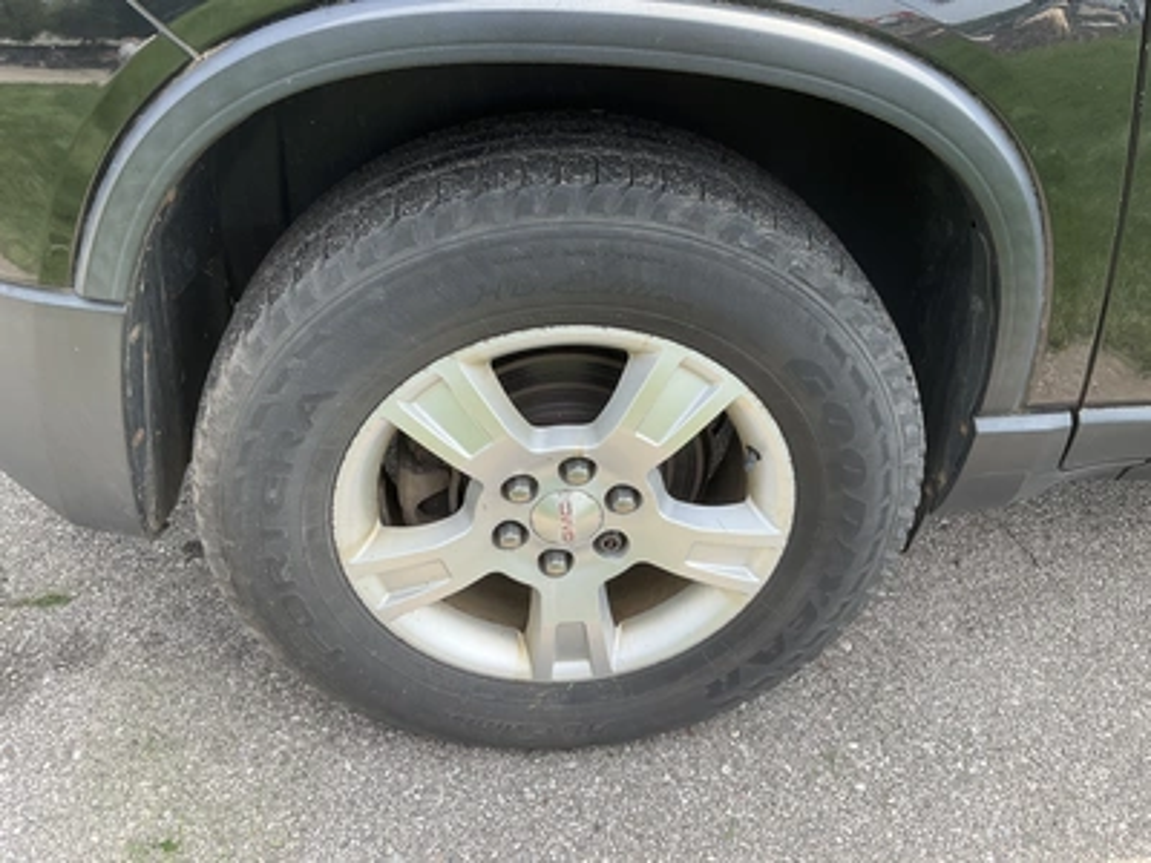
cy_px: 432
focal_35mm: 29
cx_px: 576
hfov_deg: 61.7
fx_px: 964
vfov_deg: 48.2
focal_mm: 3
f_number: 1.8
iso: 25
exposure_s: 1/389
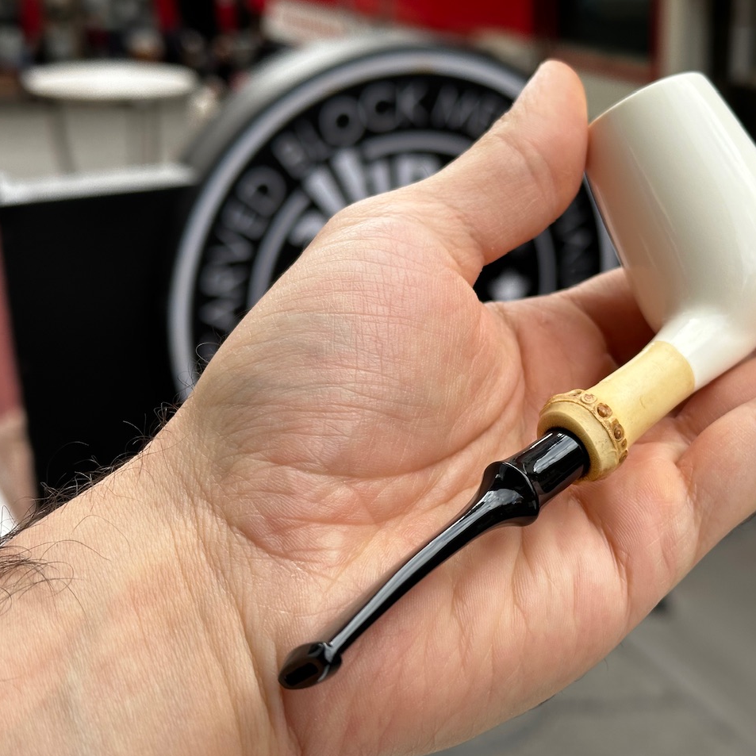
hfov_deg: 29.9
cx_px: 487
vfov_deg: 30.0
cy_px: 379
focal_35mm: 57
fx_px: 1408
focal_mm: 6.86
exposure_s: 1/903
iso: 64
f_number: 1.78
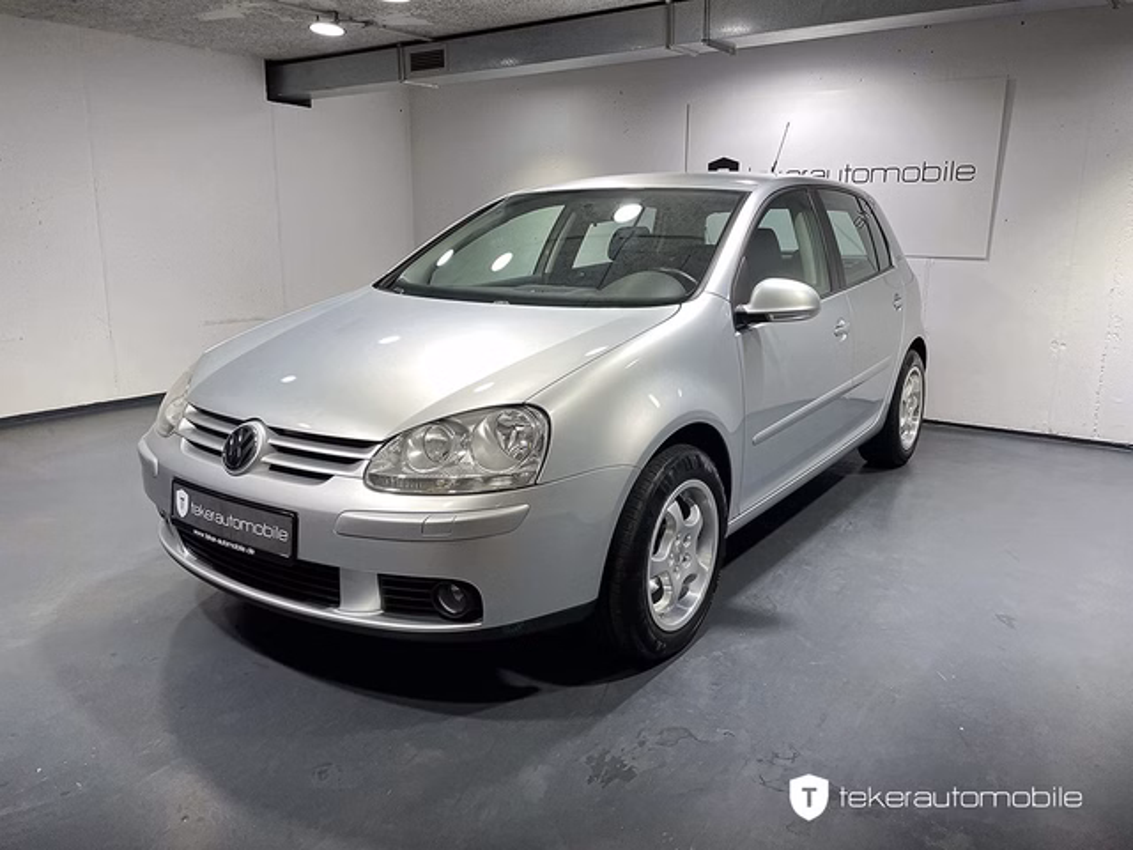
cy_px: 425
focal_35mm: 26
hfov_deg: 67.3
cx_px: 566
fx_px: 851
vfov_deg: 53.1
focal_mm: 4.2
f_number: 1.6
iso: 64
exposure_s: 1/100
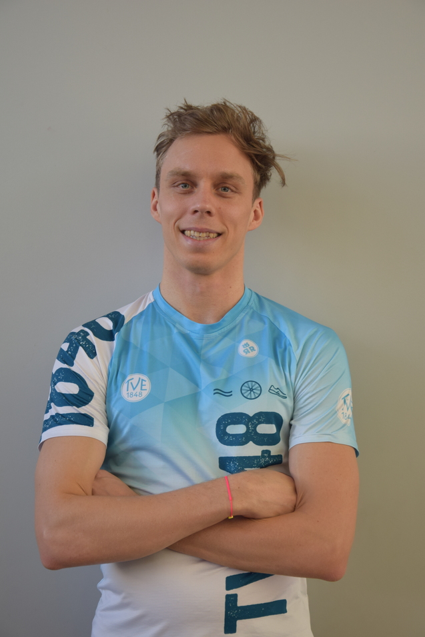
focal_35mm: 75
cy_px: 318
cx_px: 212
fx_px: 1329
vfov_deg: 27.0
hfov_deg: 18.2
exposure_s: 1/100
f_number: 5
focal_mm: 50
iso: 400
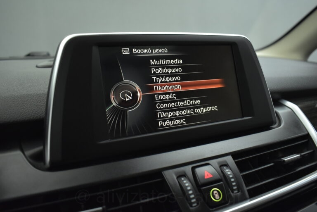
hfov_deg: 67.4
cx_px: 158
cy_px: 106
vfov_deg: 48.0
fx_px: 238
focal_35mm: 27
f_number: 3.5
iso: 1600
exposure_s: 1/125
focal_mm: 18
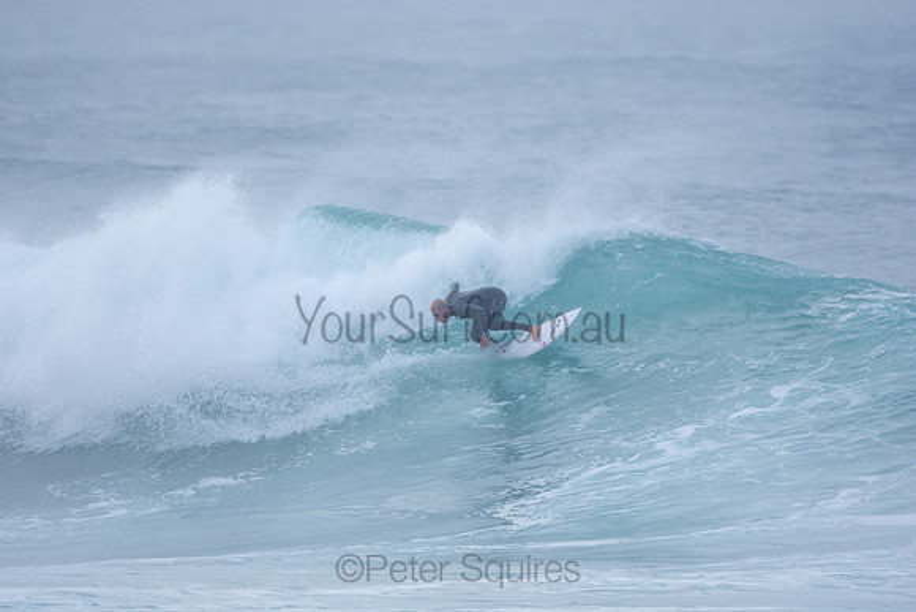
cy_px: 306
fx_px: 18323
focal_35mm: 720
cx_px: 458
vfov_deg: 1.9
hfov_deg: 2.9
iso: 200
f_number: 5.6
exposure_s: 1/1000
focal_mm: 480
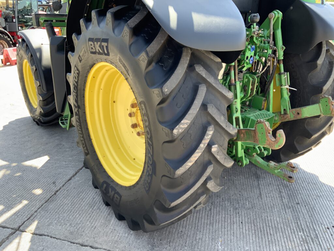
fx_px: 280
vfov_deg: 48.2
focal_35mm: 29
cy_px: 126
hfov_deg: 61.7
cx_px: 167
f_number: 1.8
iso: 16
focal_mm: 3
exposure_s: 1/150
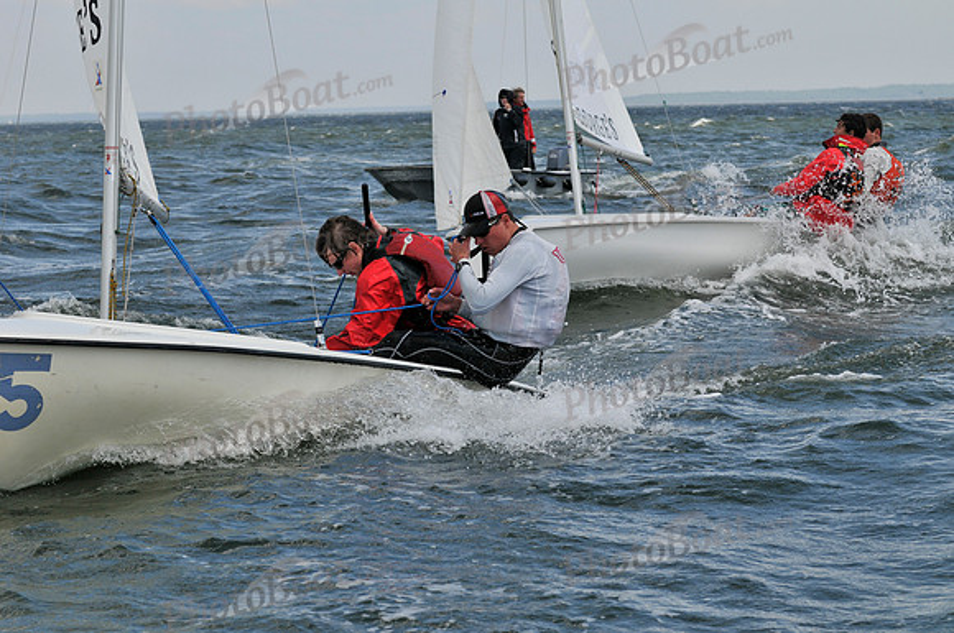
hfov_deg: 16.7
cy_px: 316
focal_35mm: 123
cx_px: 477
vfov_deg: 11.1
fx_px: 3255
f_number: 7.1
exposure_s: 1/800
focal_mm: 82
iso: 200
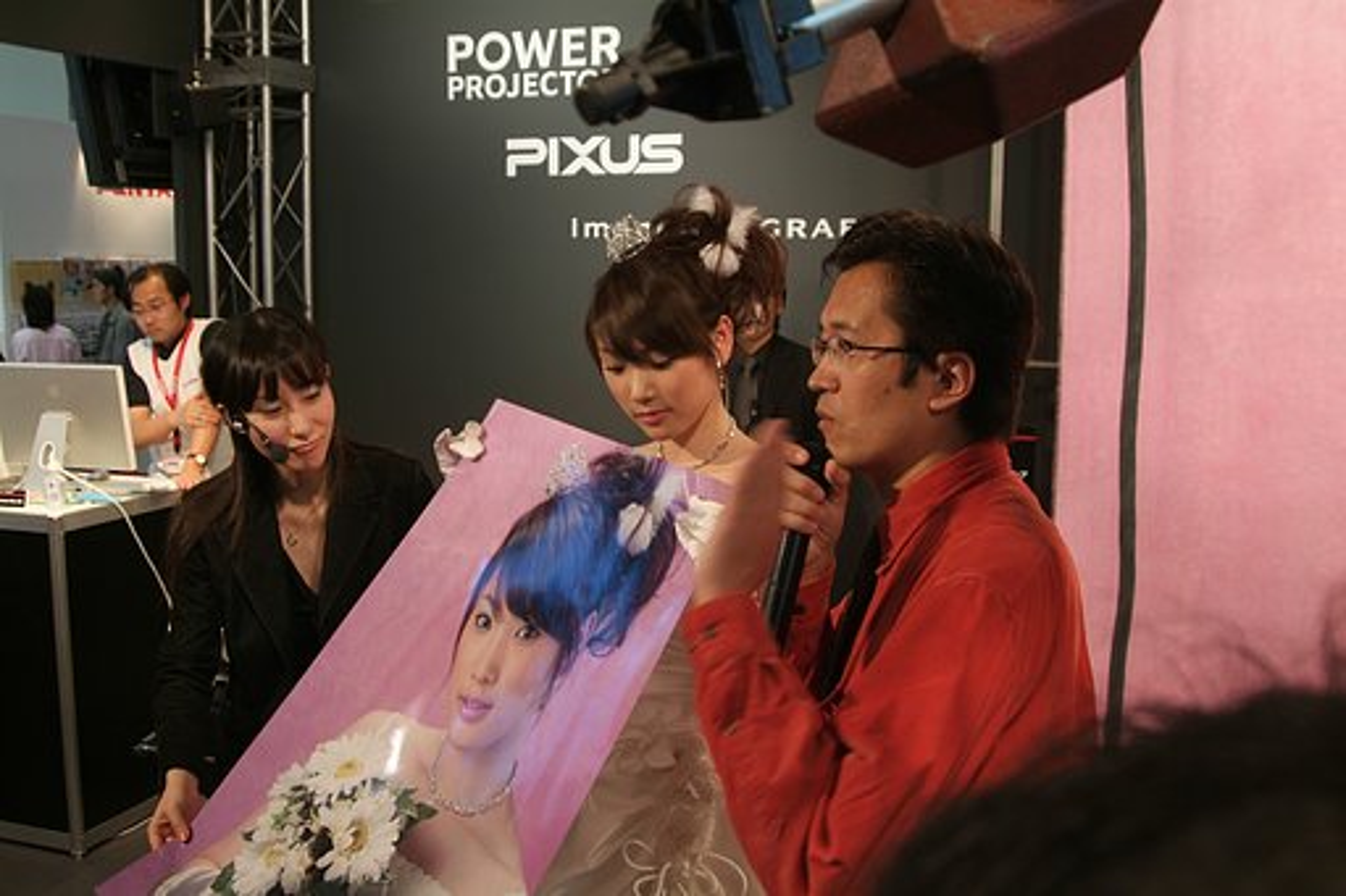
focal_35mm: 36
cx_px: 673
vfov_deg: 36.8
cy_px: 448
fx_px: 1345
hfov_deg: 53.1
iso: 400
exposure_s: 1/30
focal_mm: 24
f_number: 5.6
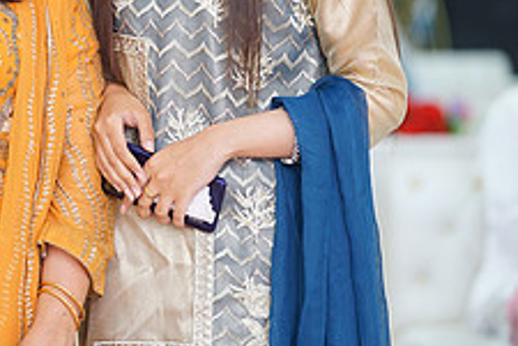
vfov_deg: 6.3
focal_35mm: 219
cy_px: -13
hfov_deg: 9.3
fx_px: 3151
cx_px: -60
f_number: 2
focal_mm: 85
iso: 400
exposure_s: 1/160
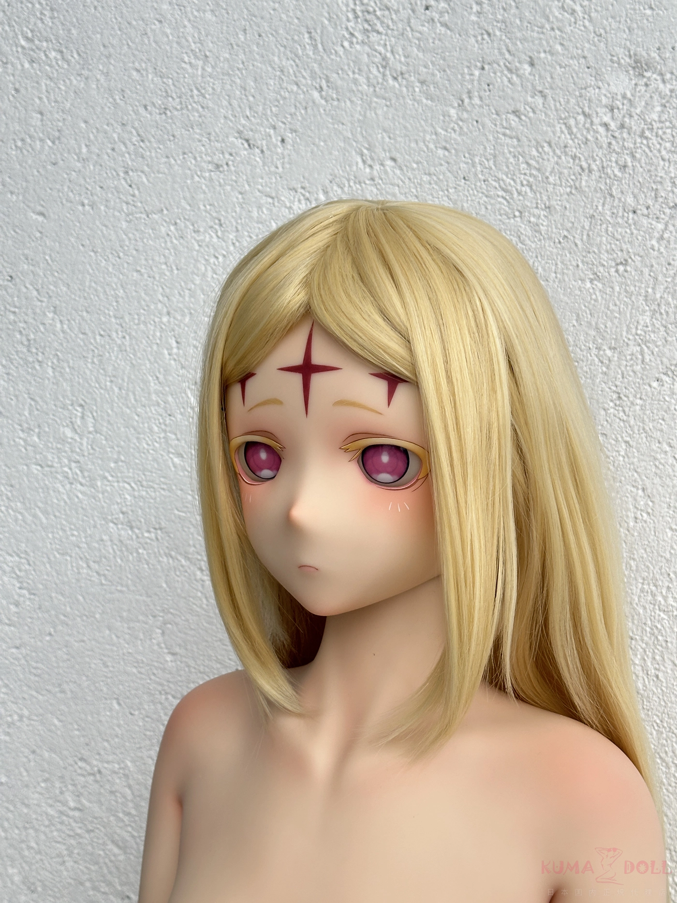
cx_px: 338
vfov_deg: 39.7
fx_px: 1252
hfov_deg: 30.3
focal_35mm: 48
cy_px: 452
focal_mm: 6.86
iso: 125
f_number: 1.78
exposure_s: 1/100
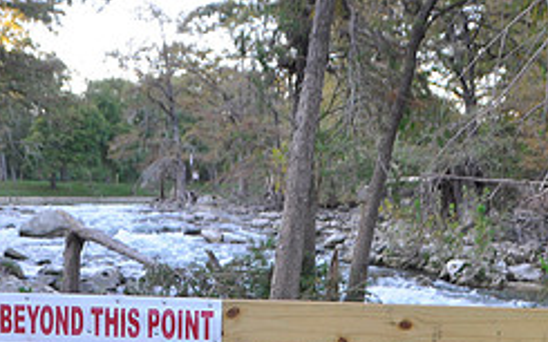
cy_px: 321
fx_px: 971
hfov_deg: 31.3
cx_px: 186
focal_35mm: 65
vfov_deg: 19.6
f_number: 3.5
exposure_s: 1/45
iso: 200
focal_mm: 18
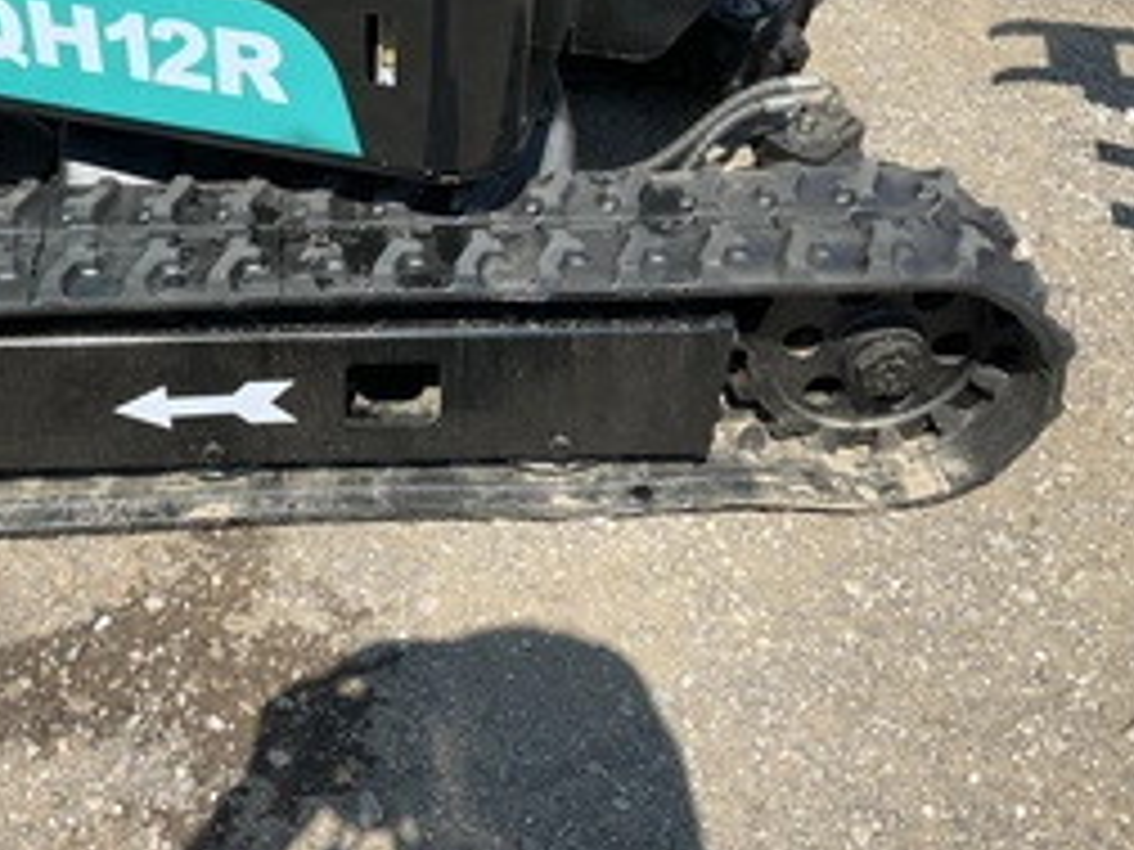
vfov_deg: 31.2
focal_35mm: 46
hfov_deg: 40.5
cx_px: 342
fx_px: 1507
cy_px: 265
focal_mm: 3
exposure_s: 1/1055
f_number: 1.8
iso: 25
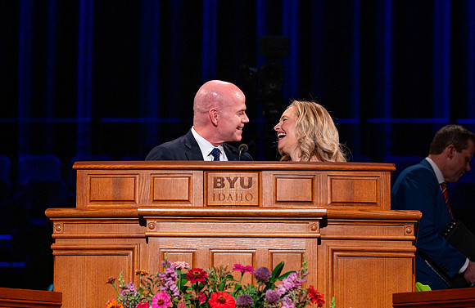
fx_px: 3152
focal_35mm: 241
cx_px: 230
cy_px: 137
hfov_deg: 8.6
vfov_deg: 5.6
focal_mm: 185
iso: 800
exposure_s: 1/160
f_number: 5
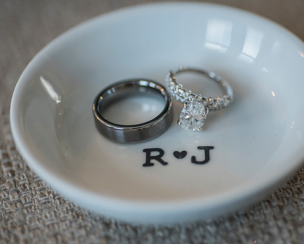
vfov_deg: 14.7
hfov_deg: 18.3
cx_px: 176
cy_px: 123
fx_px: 945
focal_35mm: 105
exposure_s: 1/125
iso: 1000
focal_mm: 90
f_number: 4.5
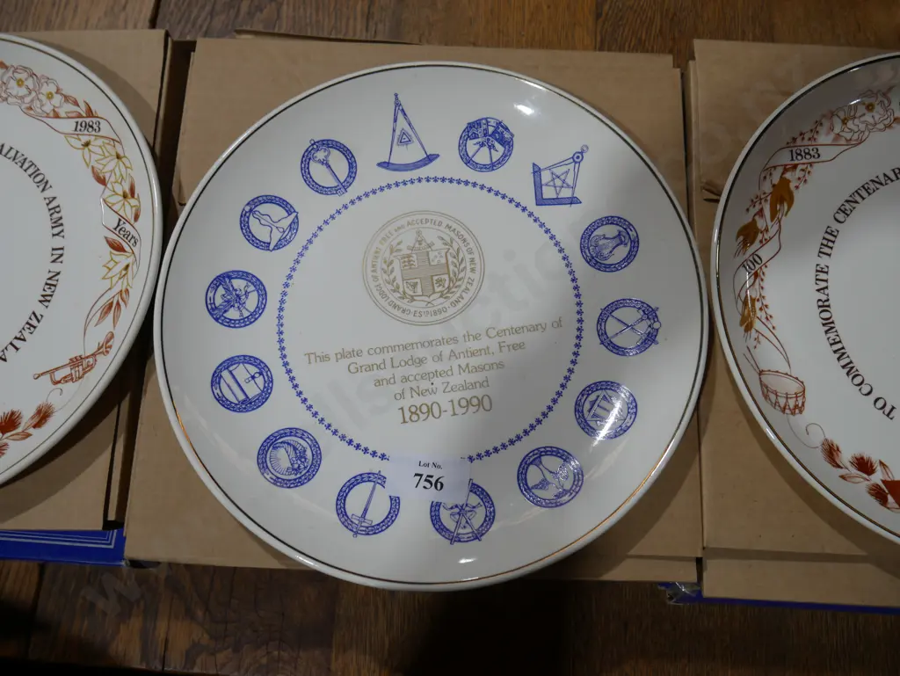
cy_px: 338
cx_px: 450
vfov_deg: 46.8
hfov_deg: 59.9
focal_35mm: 30
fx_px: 780
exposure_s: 1/160
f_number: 4.5
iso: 200
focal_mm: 15
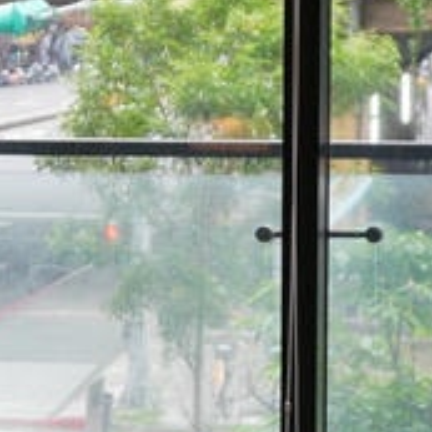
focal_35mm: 141
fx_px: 1991
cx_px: -47
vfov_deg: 12.4
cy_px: 222
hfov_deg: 12.2
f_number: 3.5
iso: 100
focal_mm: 16
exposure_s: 1/30
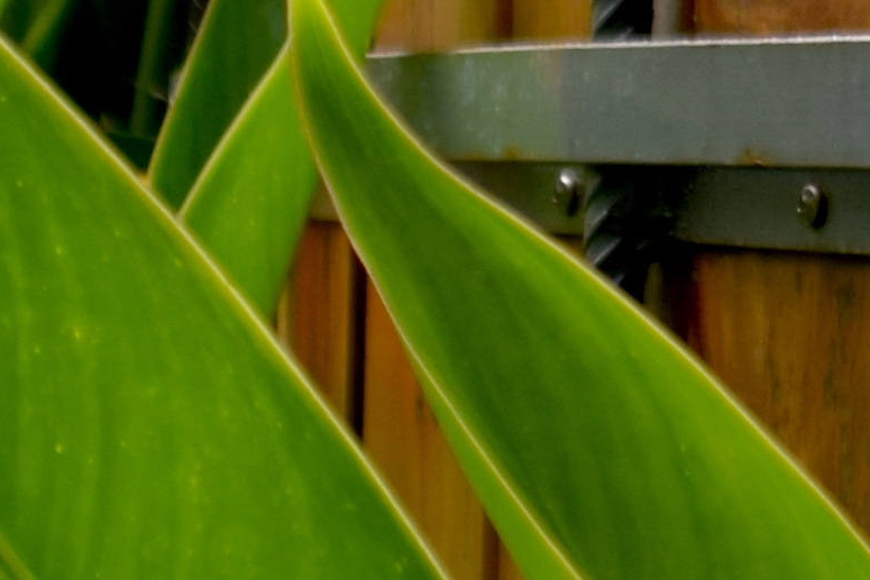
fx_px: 5051
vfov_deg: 6.5
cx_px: 1568
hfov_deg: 9.4
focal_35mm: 209
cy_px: -257
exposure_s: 1/800
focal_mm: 18
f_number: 4
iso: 125
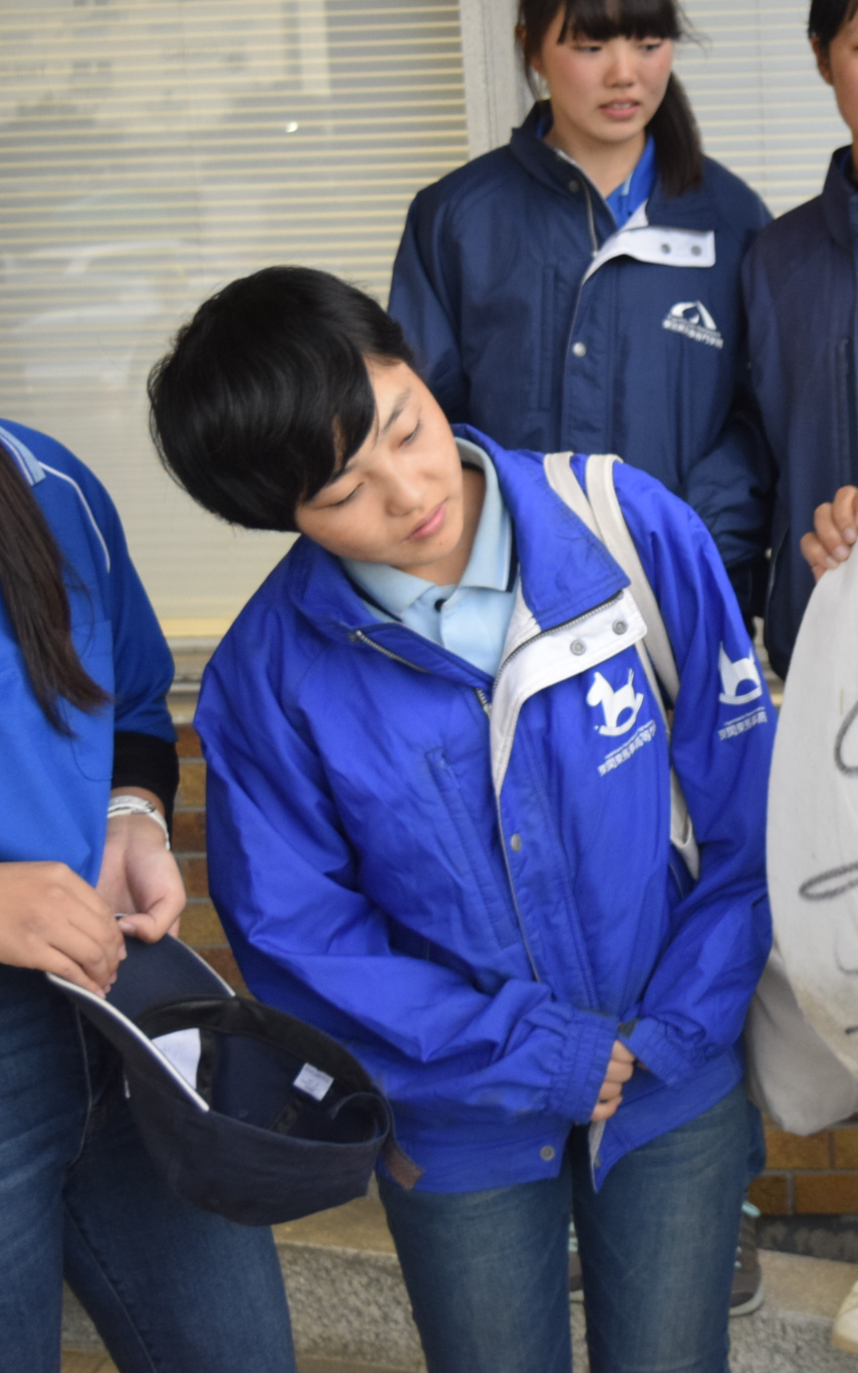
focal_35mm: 63
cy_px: 662
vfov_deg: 32.5
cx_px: 891
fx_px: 2356
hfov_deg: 19.9
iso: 1100
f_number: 4
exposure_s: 1/60
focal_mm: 26
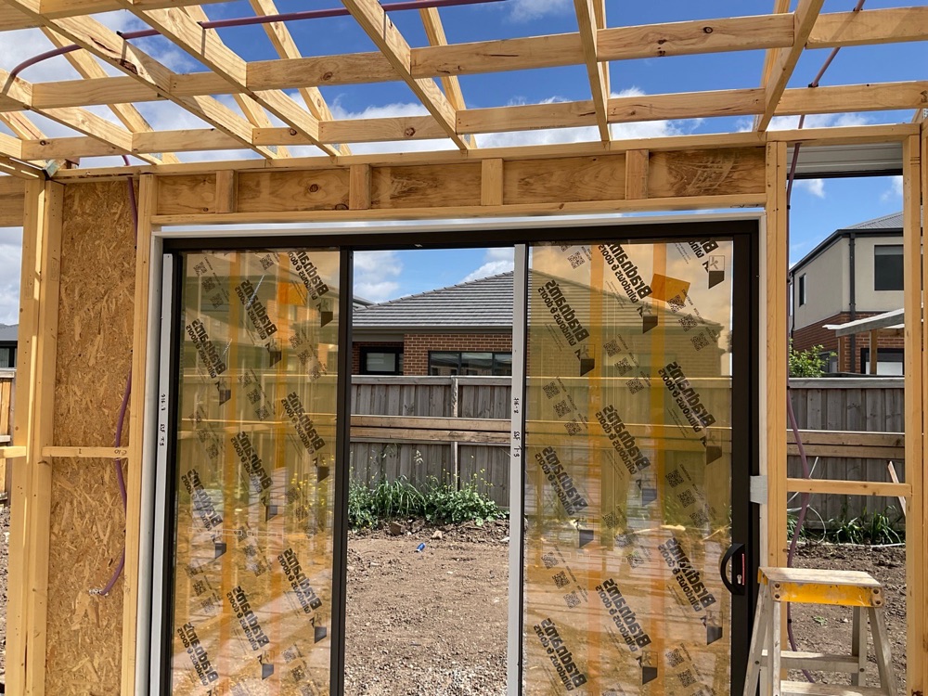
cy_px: 348
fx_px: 777
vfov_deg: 48.2
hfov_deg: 61.7
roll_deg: -0.9
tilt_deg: +0.6
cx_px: 464
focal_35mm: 29
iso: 16
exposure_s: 1/1626
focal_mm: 3
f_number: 1.8
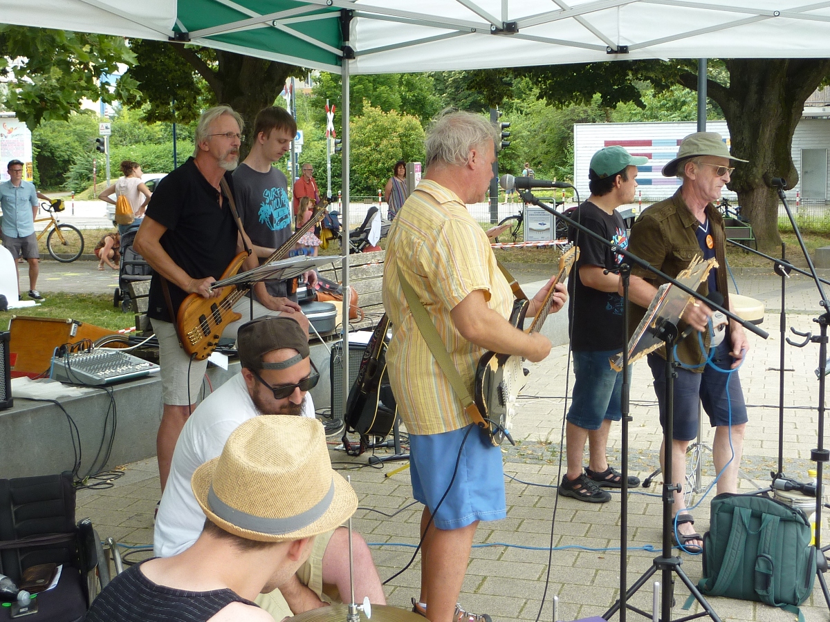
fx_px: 1151
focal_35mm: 48
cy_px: 311
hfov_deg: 39.7
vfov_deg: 30.3
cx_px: 415
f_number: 3.6
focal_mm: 6.5
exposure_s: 1/80
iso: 80
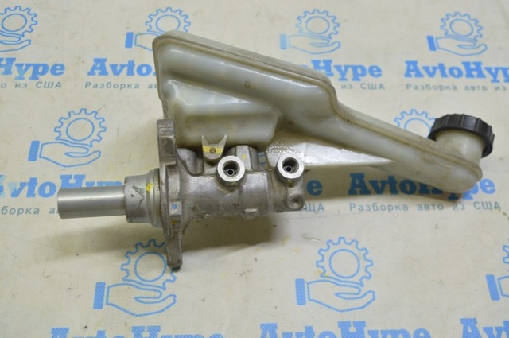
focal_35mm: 38
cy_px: 169
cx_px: 254
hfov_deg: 51.3
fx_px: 530
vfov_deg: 35.4
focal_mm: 25
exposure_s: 1/25
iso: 400
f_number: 5.6
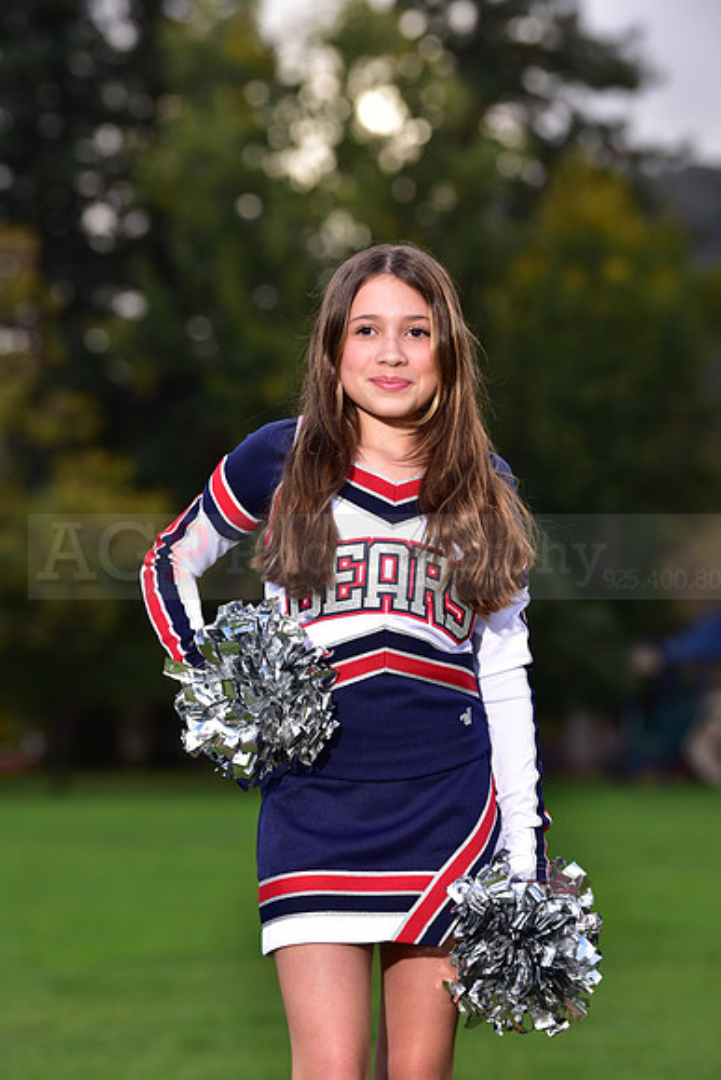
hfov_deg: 9.5
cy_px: 540
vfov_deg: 14.2
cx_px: 360
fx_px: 4353
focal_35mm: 145
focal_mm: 145
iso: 160
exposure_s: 1/250
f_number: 5
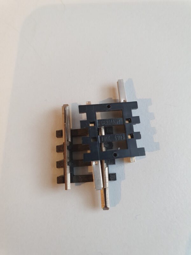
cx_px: 96
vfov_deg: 67.3
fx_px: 191
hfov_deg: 53.1
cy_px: 128
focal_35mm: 26
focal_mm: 4.32
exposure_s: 1/50
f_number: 2.4
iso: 400
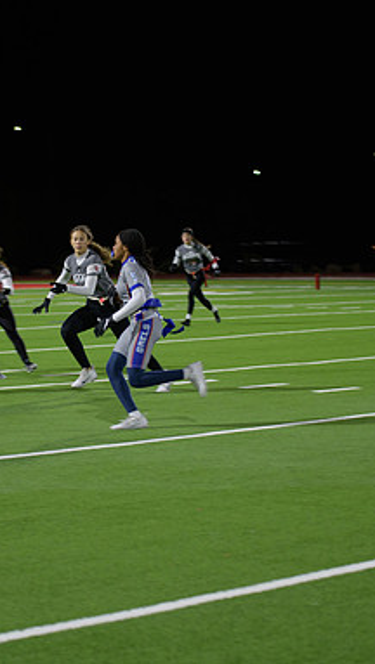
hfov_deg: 10.9
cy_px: 330
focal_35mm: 111
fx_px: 1958
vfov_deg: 19.3
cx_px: 71
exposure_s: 1/200
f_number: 2.8
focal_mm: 70
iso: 800
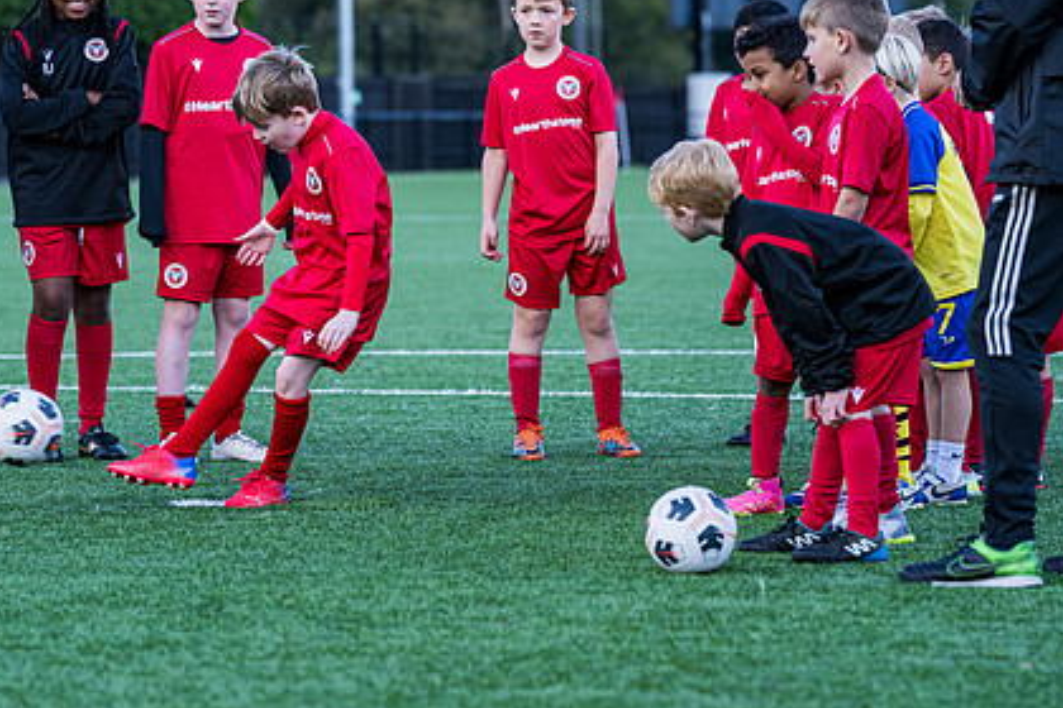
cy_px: 333
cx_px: 329
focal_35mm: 192
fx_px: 5669
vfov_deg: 7.2
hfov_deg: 10.7
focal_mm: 135
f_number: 4
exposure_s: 1/800
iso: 400
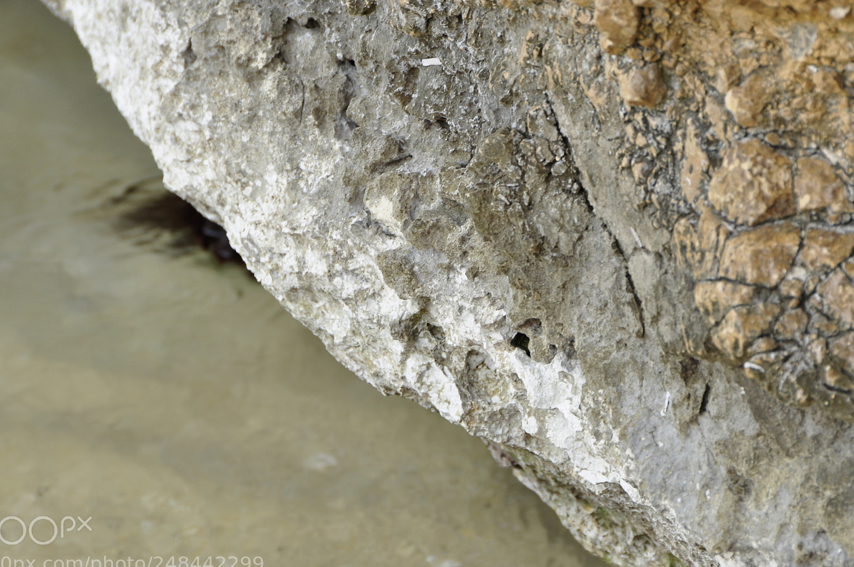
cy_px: 281
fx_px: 8317
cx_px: 436
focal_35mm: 351
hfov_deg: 5.9
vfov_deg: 3.9
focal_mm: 200
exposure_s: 1/100
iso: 200
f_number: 9
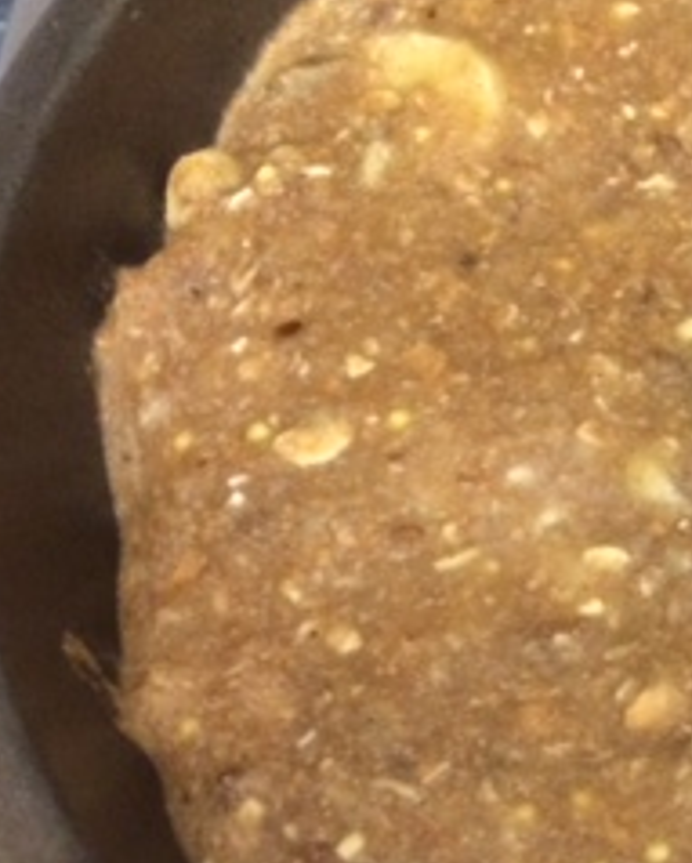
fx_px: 1942
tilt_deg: -58.7
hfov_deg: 17.7
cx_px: 1101
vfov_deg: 25.0
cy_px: 548
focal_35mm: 76
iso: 320
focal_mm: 4.15
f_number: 2.2
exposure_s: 1/33
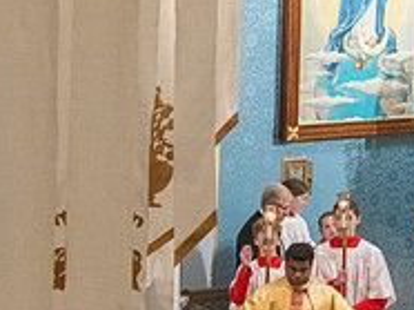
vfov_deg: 5.5
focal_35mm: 268
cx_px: 240
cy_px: 314
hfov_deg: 7.4
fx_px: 3201
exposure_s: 1/60
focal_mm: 115
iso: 5000
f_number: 11
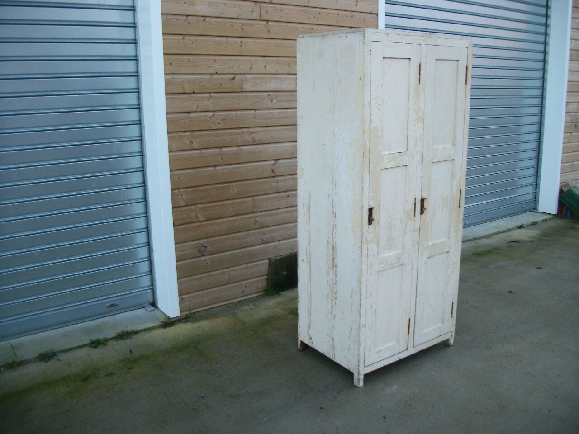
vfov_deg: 44.2
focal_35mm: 32
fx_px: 535
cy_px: 217
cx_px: 290
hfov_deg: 56.8
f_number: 2.9
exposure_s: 1/80
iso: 80
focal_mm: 5.7
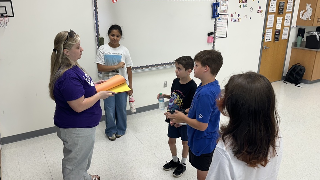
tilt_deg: -17.3
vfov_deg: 40.2
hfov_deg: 65.9
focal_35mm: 29
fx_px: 246
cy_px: 86
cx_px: 146
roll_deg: -1.4
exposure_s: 1/120
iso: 100
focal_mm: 6.86
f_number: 1.78
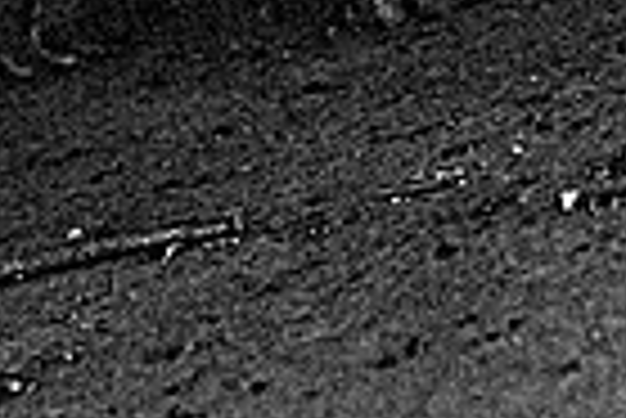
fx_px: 4891
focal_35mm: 281
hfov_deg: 7.3
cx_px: 477
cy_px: -656
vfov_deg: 4.8
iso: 320
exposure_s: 1/40
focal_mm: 18.3
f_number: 2.8
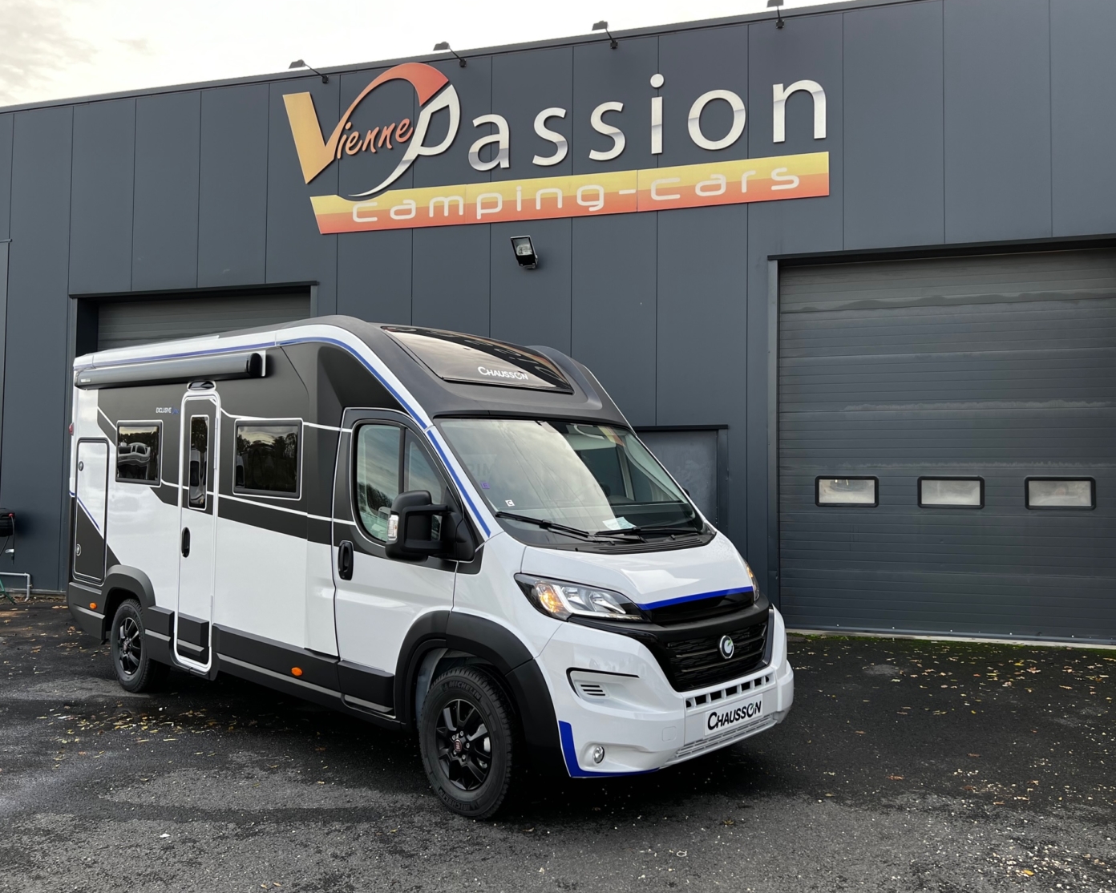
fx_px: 925
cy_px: 443
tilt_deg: +2.7
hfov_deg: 62.1
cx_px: 600
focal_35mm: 28
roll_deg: -0.6
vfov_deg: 51.5
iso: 50
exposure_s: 1/357
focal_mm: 5.7
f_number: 1.5
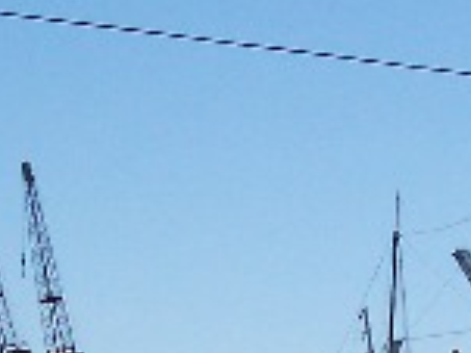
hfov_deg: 9.8
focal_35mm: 201
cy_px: 509
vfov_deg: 7.3
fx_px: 2733
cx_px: 443
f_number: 4.8
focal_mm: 8
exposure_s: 1/1000
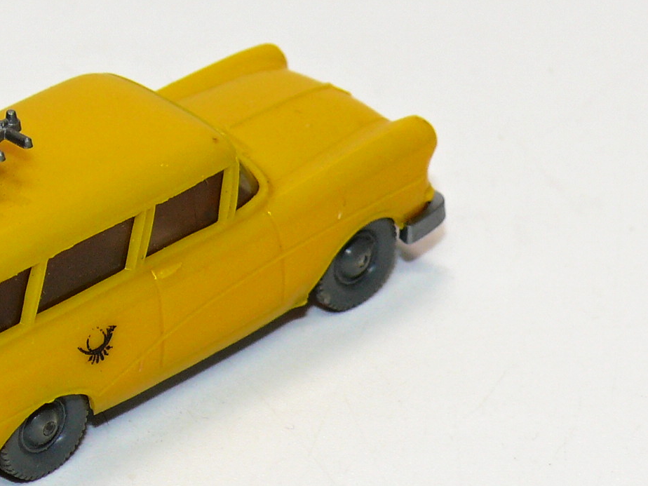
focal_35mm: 232
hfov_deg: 8.5
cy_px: 223
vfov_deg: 6.4
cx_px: 108
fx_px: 4343
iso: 100
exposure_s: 1/30
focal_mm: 16
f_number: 4
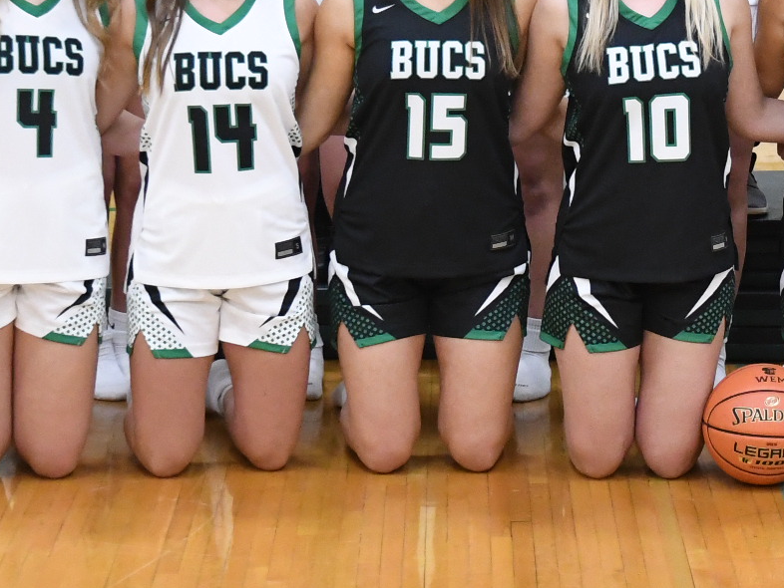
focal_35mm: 143
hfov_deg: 13.7
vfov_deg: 10.3
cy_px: -15
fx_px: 3240
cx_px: 710
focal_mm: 28
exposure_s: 1/200
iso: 3200
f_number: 3.2
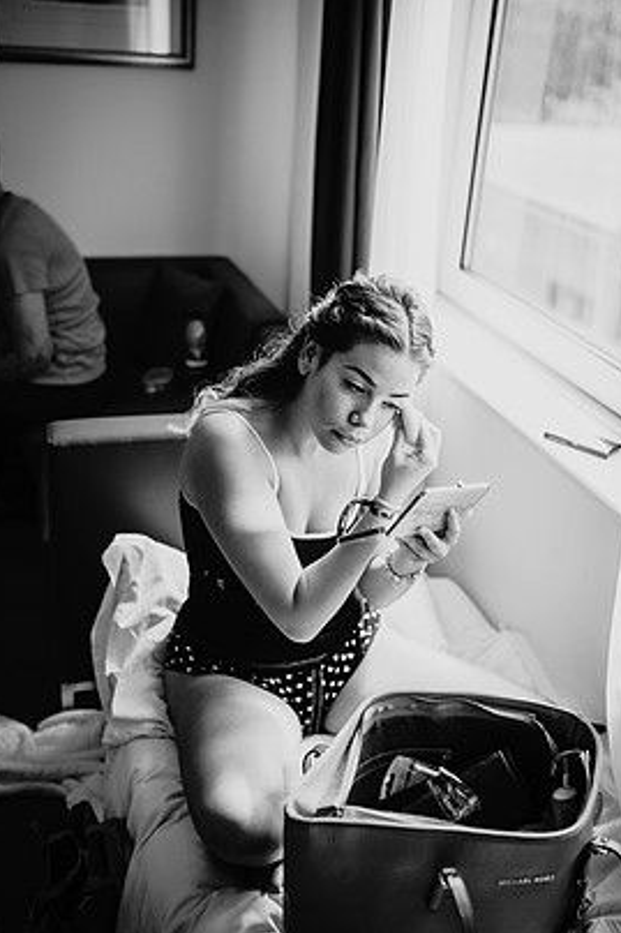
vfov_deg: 49.6
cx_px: 314
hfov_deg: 34.2
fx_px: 1010
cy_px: 457
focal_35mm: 39
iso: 400
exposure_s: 1/640
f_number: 2
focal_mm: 35
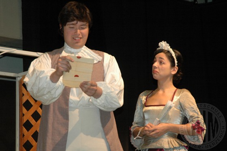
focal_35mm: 142
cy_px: 76
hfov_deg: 14.4
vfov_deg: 9.6
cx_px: 114
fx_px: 897
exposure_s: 1/60
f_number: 5.6
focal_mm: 95
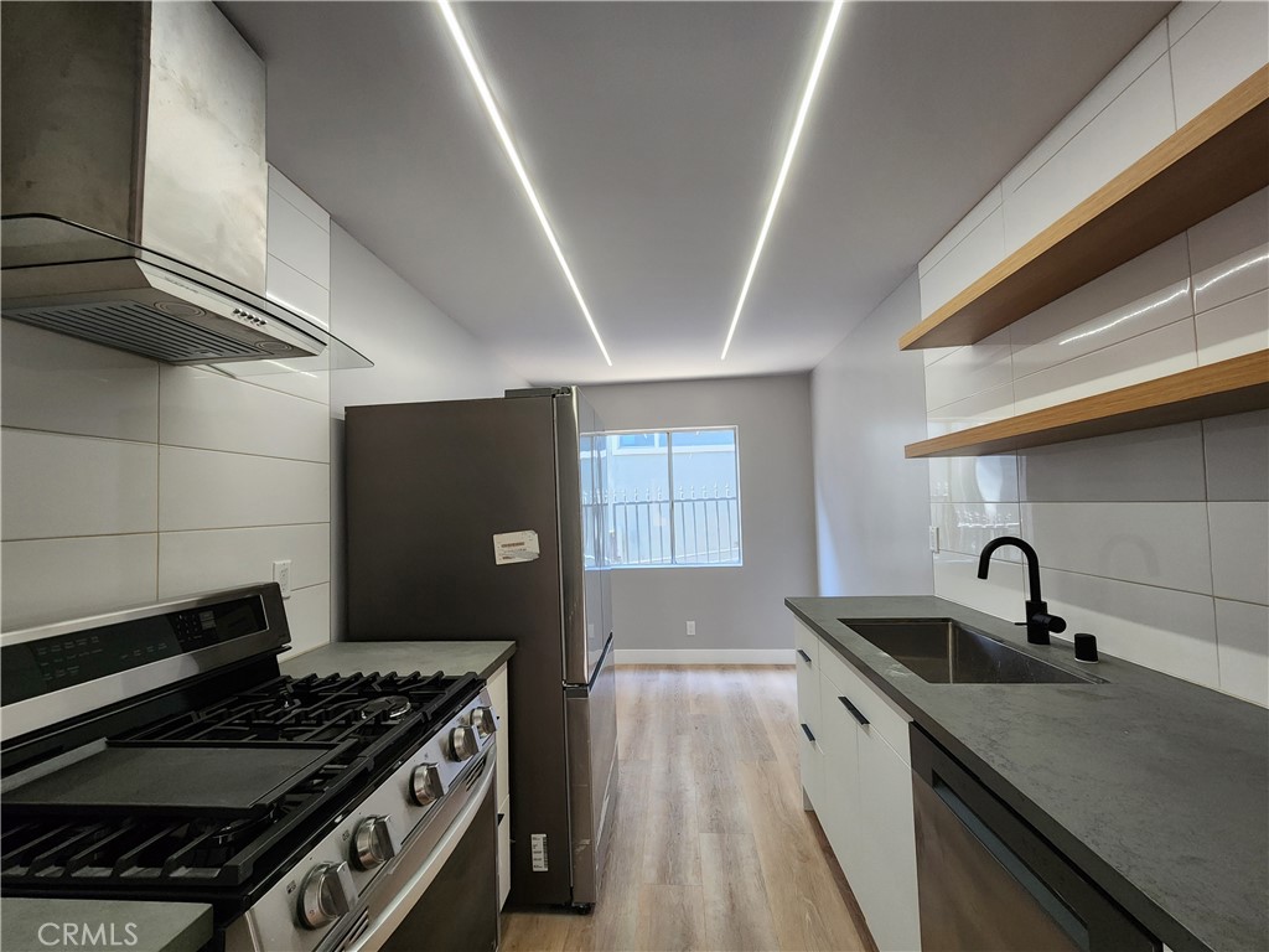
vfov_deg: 89.9
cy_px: 476
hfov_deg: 106.2
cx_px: 634
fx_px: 477
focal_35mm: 13
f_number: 2.2
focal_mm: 2.2
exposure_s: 1/60
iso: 250
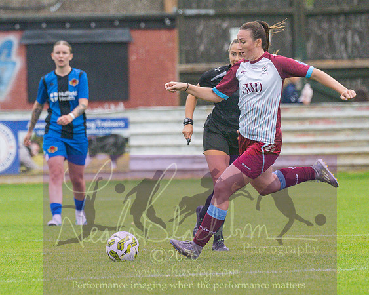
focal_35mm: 849
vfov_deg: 1.8
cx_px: 151
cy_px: 148
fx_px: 9268
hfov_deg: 2.3
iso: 640
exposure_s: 1/1000
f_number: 4
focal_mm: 270
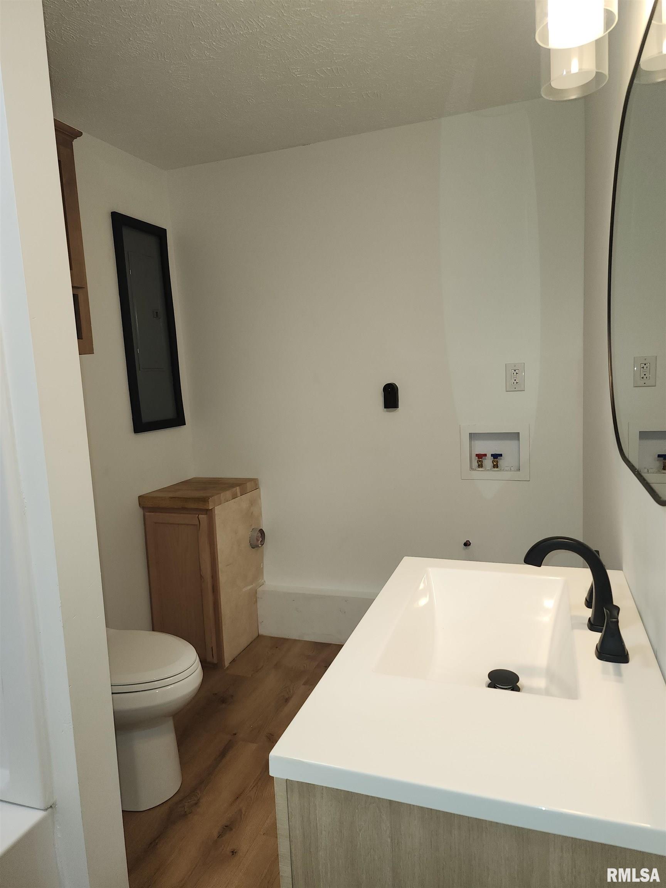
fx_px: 590
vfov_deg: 73.9
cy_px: 444
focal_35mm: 23
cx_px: 333
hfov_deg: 58.9
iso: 64
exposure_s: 1/60
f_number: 1.8
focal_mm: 6.4
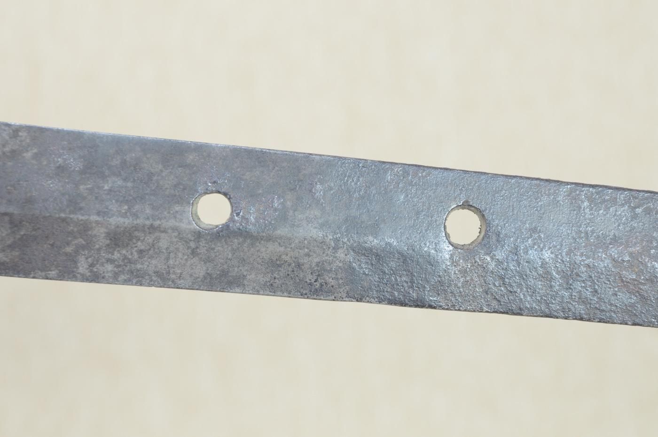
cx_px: 329
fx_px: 2465
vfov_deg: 10.1
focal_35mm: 135
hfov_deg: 15.2
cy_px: 218
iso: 400
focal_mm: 90
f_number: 11
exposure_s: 1/2
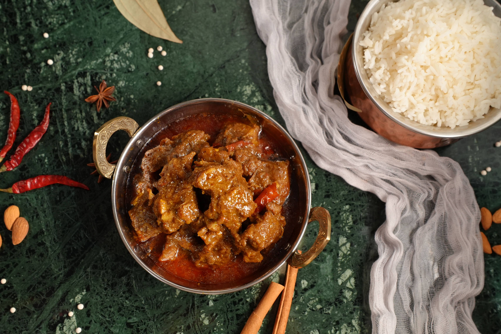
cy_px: 167
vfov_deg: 36.9
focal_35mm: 36
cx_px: 250
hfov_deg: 53.1
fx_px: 501
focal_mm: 24
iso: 640
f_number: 3.5
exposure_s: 1/160
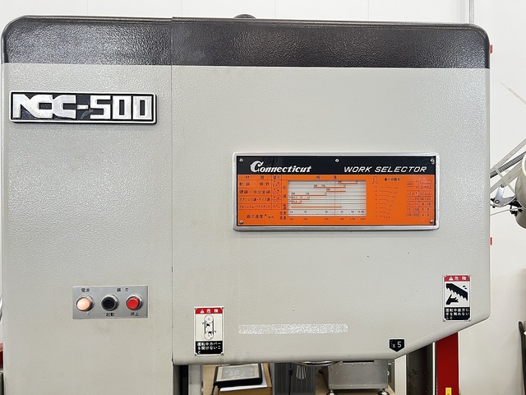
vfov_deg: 53.1
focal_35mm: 26
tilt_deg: -0.6
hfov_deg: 67.3
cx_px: 263
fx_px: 395
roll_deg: -1.1
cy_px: 198
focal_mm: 5.7
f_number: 1.5
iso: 100
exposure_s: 1/50
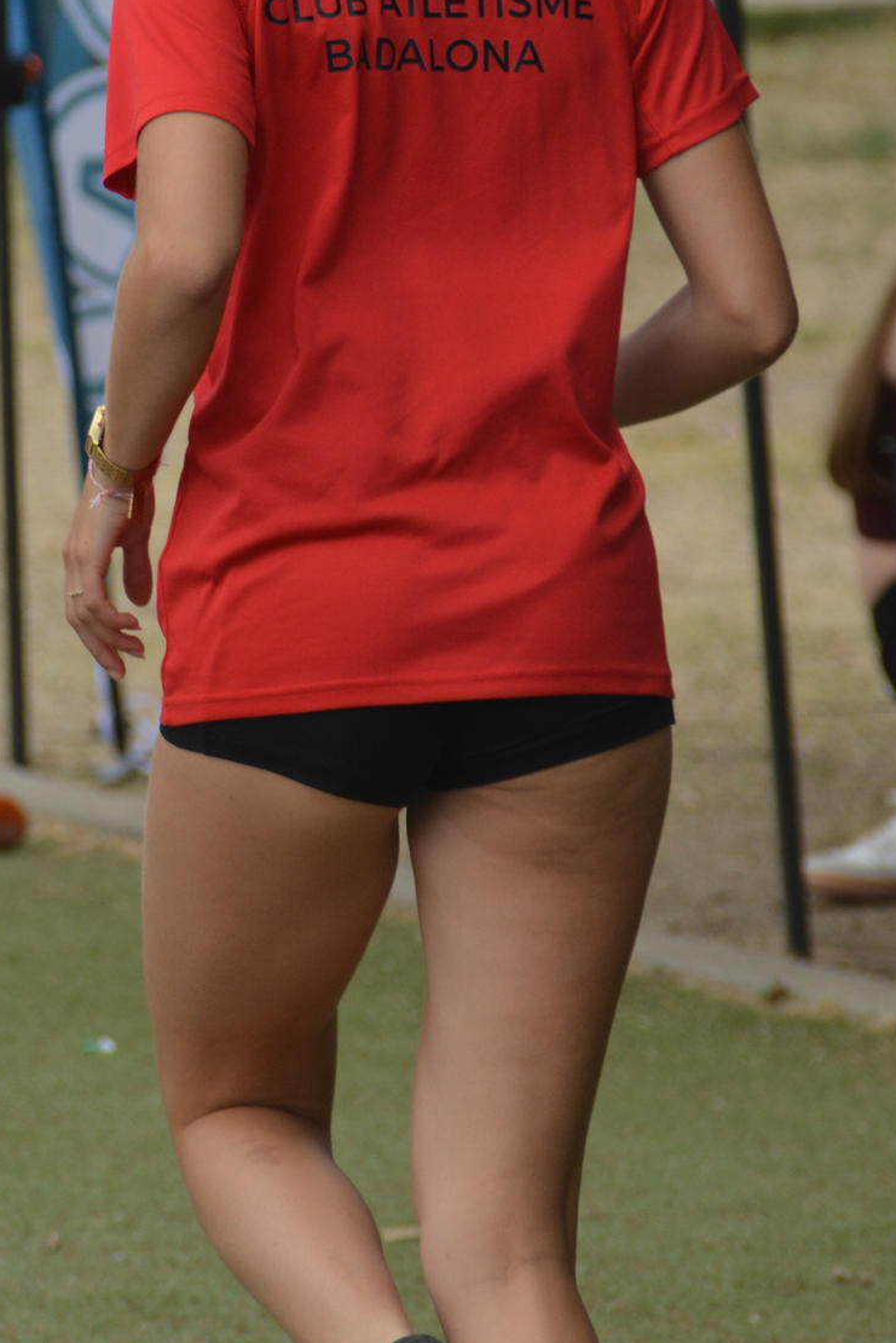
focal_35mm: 553
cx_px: 238
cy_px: 519
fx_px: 20637
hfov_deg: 2.5
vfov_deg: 3.7
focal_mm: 200
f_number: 6.3
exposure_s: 1/1000
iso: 560
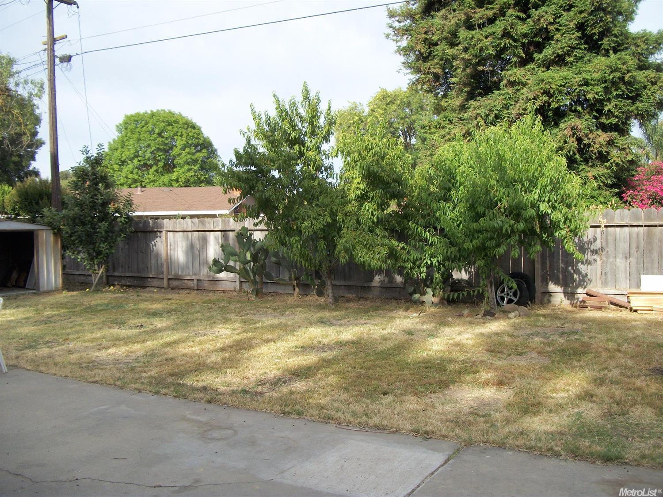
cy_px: 248
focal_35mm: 32
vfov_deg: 44.1
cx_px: 332
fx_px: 613
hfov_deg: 56.8
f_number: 8.8
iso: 80
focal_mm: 5.7
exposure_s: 1/100
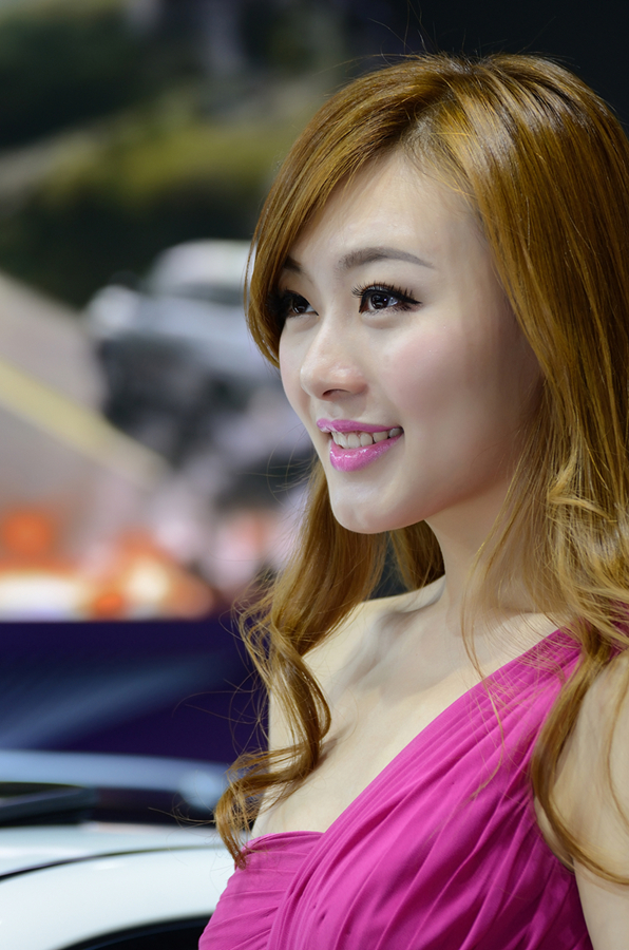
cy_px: 475
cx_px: 314
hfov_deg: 8.3
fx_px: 4344
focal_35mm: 165
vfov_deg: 12.5
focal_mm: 110
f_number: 4.5
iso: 200
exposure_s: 1/80
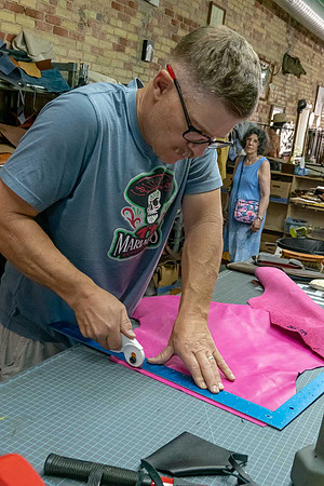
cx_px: 162
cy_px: 243
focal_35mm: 41
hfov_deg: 32.6
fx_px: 553
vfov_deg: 47.4
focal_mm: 15.28
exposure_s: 1/100
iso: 2500
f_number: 4.5
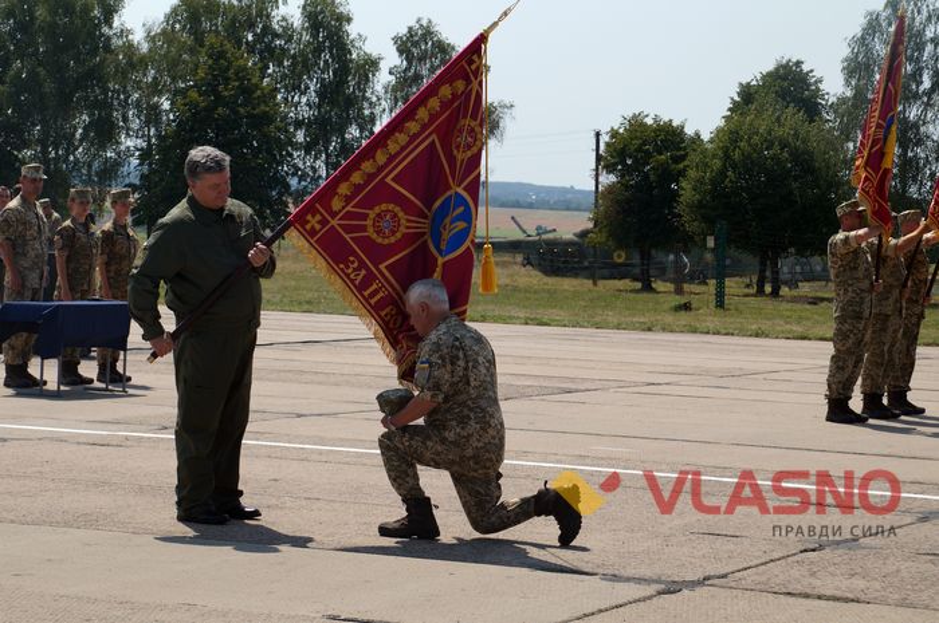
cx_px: 470
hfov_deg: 18.2
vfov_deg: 12.1
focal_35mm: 112
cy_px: 312
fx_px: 2931
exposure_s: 1/320
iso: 100
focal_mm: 75
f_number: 9
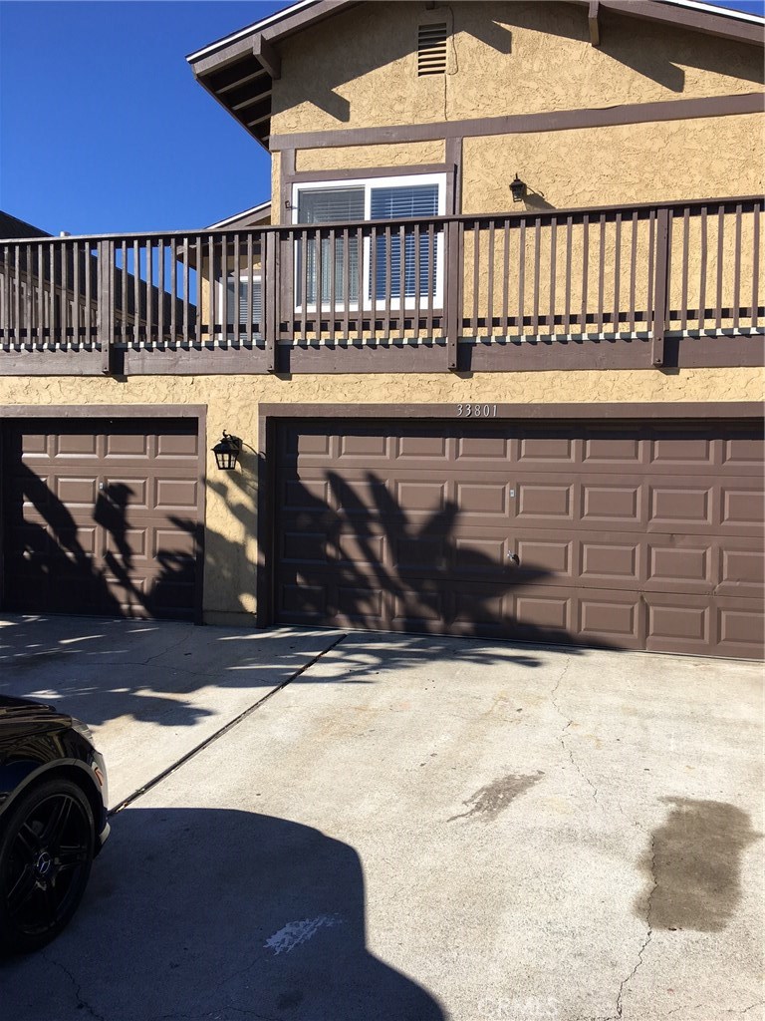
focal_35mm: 29
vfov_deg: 61.7
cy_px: 510
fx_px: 855
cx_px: 382
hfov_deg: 48.2
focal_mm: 4.15
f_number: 2.2
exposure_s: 1/1131
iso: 25
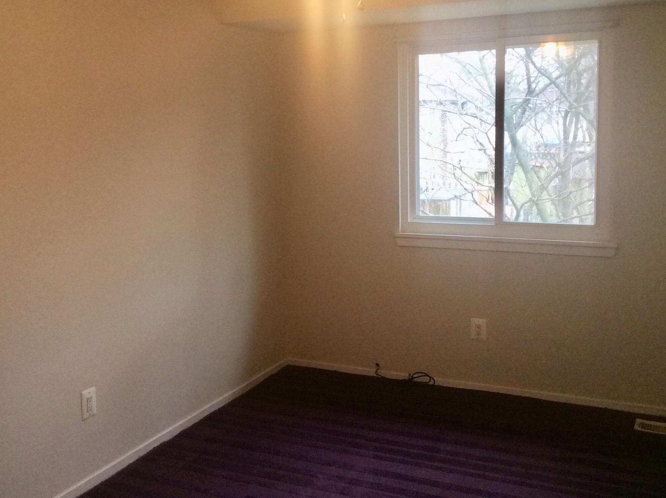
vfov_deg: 34.2
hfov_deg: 44.8
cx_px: 296
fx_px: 807
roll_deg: +1.5
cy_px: 201
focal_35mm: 42
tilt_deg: -5.7
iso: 80
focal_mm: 3.3
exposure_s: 1/25
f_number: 2.4
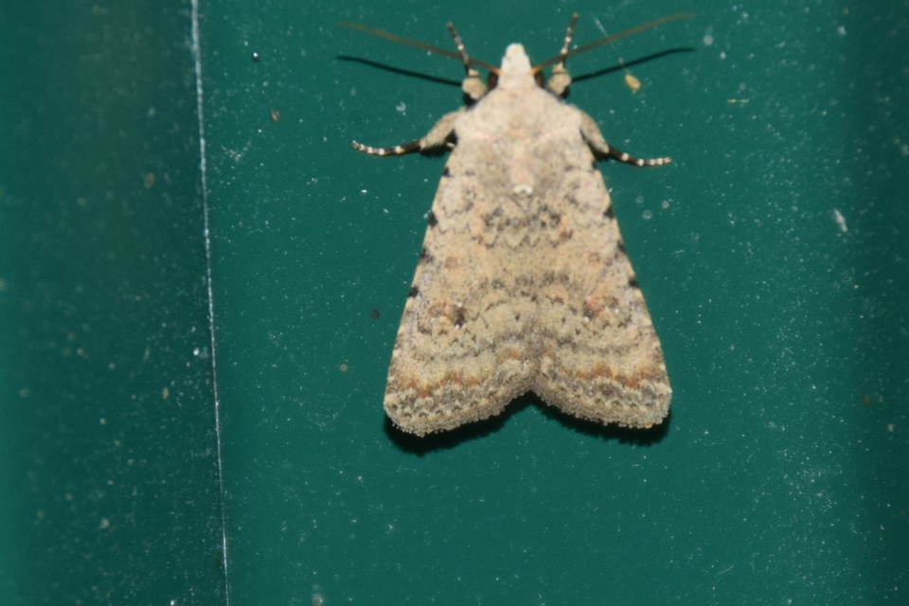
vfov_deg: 6.5
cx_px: 454
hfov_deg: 9.8
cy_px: 303
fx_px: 5302
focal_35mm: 210
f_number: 7.1
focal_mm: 140
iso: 320
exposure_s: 1/60
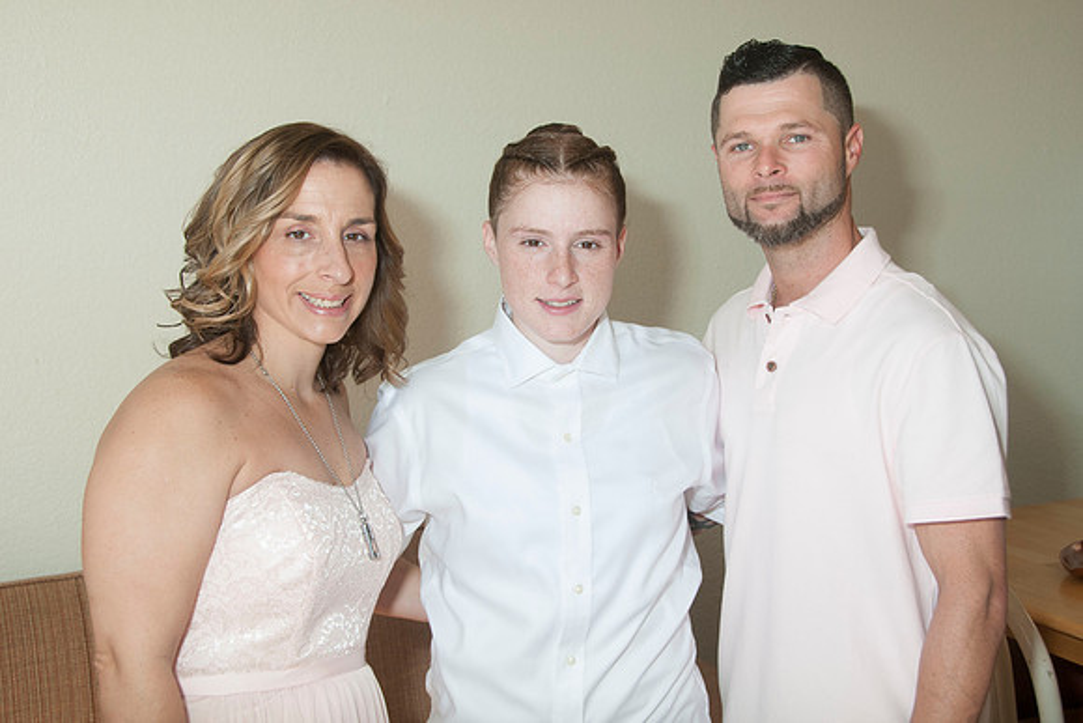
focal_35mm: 47
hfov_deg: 42.1
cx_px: 581
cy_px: 336
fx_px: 1406
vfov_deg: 28.8
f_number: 5.6
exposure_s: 1/250
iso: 400
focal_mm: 29
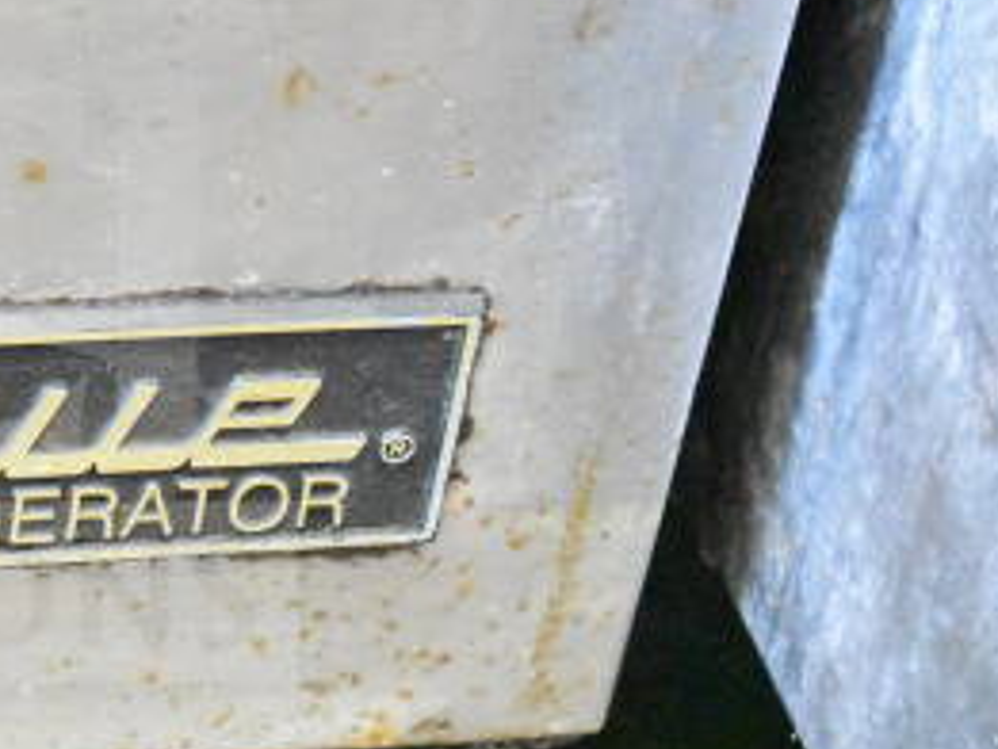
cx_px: -134
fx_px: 5340
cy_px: 380
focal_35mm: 185
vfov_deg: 8.0
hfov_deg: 10.5
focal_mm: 55
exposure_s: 1/80
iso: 25600
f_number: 5.6
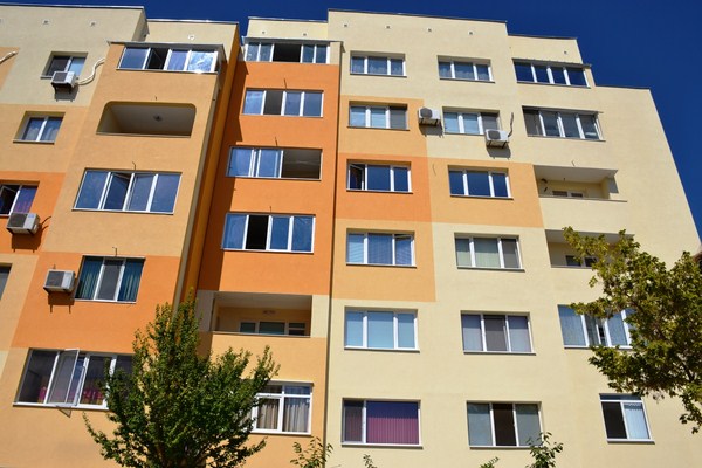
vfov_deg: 47.9
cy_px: 234
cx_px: 351
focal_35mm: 27
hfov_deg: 67.4
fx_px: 526
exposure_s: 1/320
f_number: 9
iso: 100
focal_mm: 18
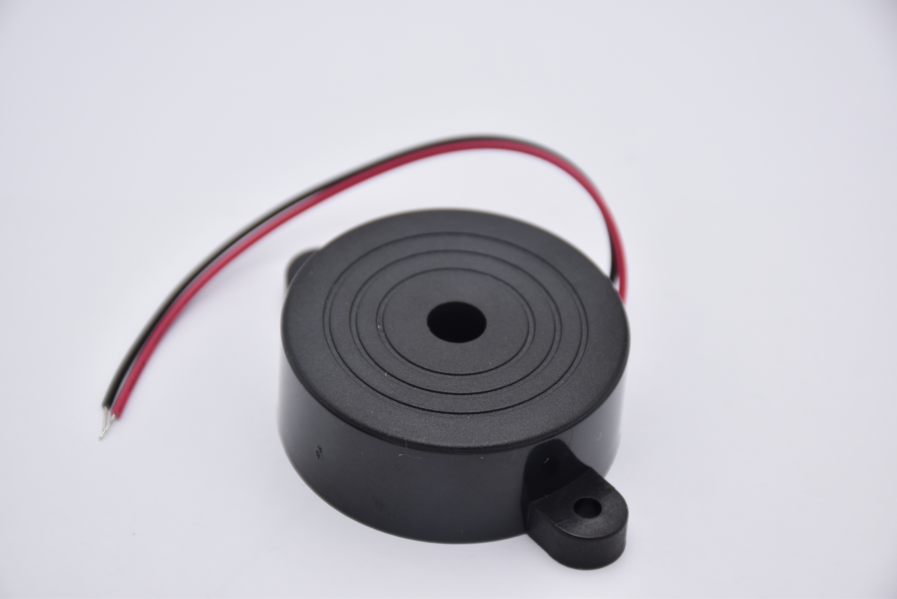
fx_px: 4336
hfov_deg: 11.8
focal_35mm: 174
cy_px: 300
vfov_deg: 7.9
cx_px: 448
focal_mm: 116
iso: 320
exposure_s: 1/250
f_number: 8
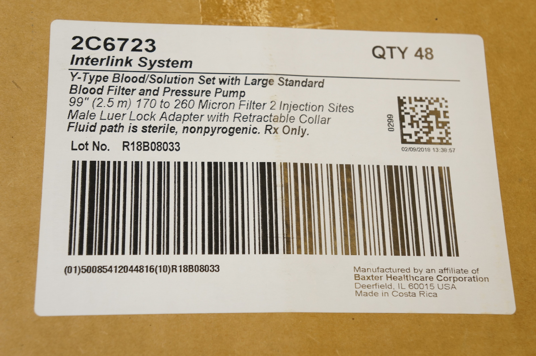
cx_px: 268
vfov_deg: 23.1
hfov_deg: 34.2
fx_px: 870
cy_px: 178
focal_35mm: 58
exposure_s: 1/60
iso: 400
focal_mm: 39
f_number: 6.3
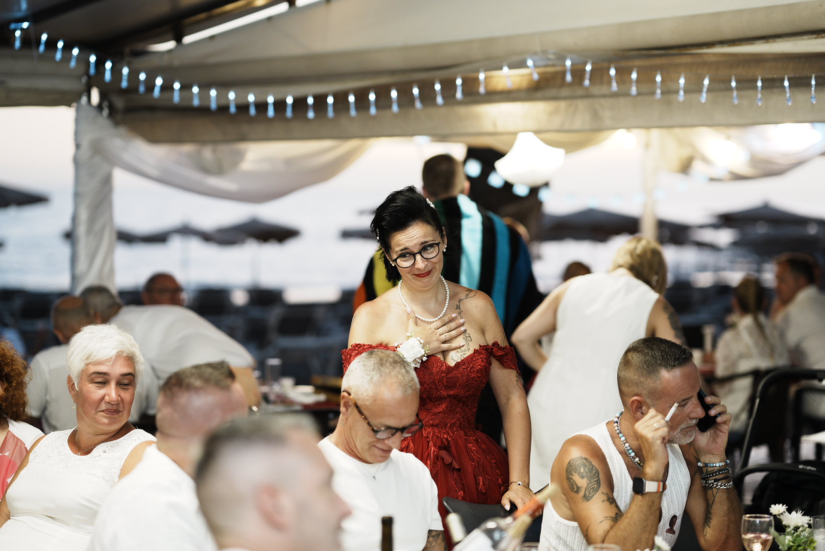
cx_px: 412
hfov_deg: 23.9
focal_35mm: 85
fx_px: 1949
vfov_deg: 16.1
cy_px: 276
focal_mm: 85
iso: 1000
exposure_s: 1/125
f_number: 1.8
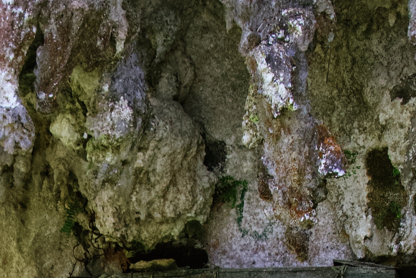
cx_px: -4
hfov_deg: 9.2
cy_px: 438
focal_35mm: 221
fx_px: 2557
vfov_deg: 6.1
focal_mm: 33
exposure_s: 1/160
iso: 640
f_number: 4.5
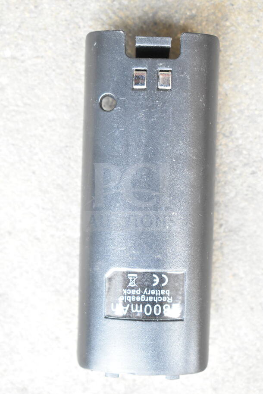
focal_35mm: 72
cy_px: 197
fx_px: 788
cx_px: 132
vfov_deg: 28.1
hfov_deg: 18.9
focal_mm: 48
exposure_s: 1/80
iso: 2800
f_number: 5.3
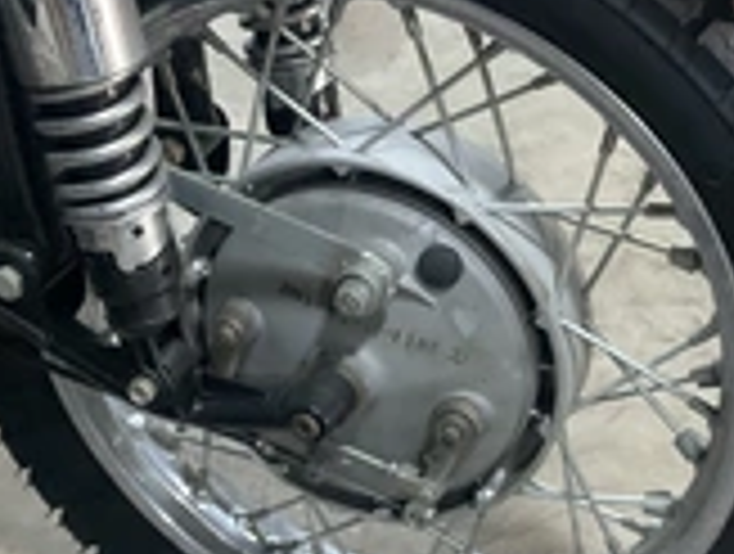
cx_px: 383
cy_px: 387
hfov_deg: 27.3
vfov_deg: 20.7
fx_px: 1509
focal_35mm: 71
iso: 160
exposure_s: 1/60
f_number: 1.8
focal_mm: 3
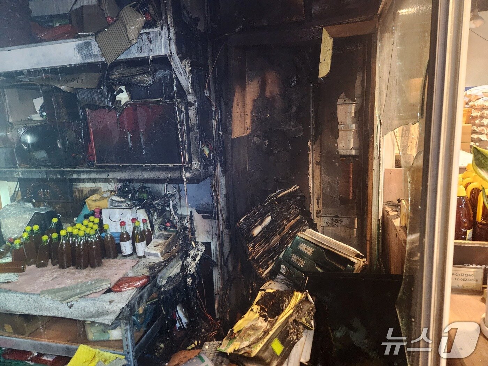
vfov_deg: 58.9
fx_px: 324
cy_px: 183
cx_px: 244
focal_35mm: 23
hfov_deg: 73.9
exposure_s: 1/24
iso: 1000
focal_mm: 5.4
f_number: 1.8
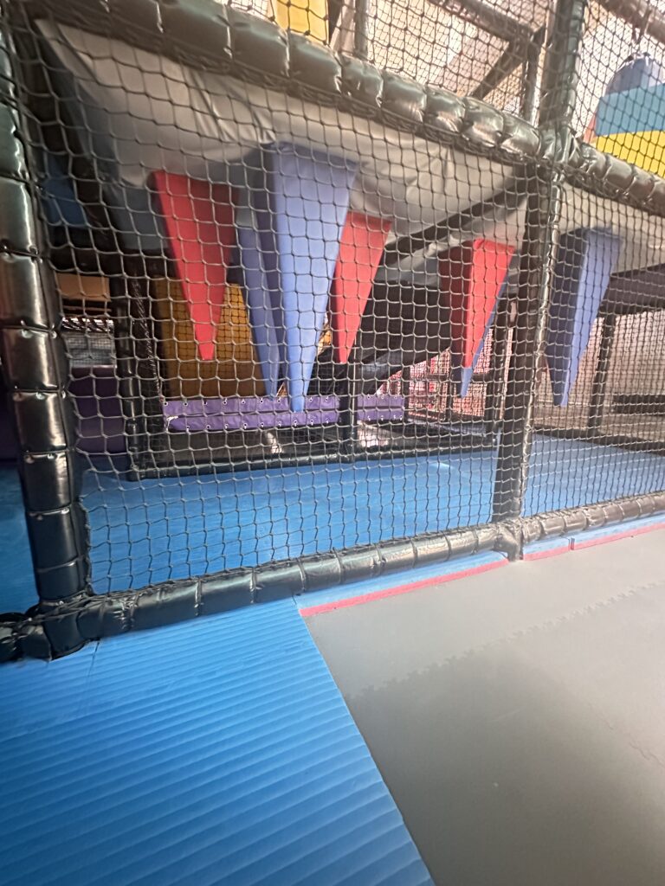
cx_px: 332
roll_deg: -1.2
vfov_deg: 102.1
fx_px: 359
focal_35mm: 14
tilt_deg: -10.7
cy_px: 443
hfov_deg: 85.7
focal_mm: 2.22
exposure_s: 1/25
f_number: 2.2
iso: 2500
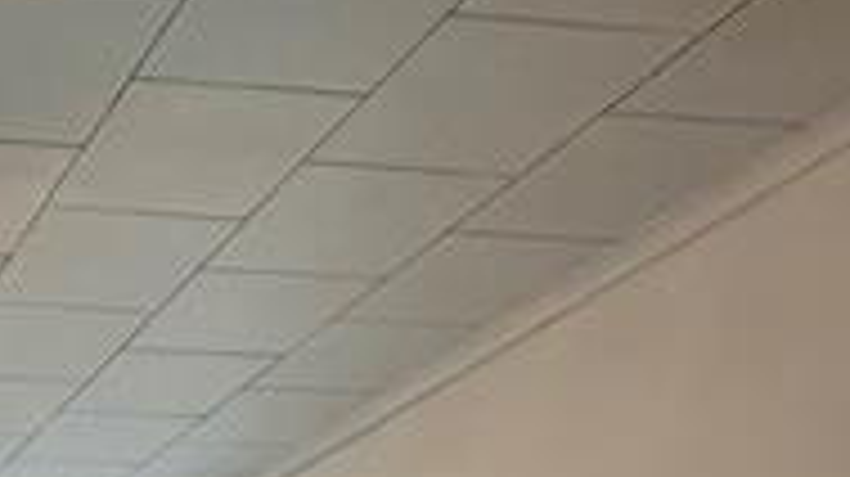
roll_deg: -2.7
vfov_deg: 15.3
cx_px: -369
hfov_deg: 26.3
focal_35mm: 62
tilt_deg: -3.1
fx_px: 1396
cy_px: 976
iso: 800
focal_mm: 2.22
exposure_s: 1/60
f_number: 2.2
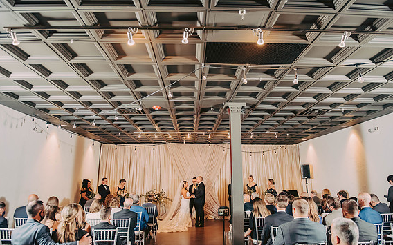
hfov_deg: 72.5
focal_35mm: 25
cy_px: 113
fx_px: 268
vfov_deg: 49.2
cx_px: 196
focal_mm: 24
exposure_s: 1/250
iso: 2000
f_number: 3.2
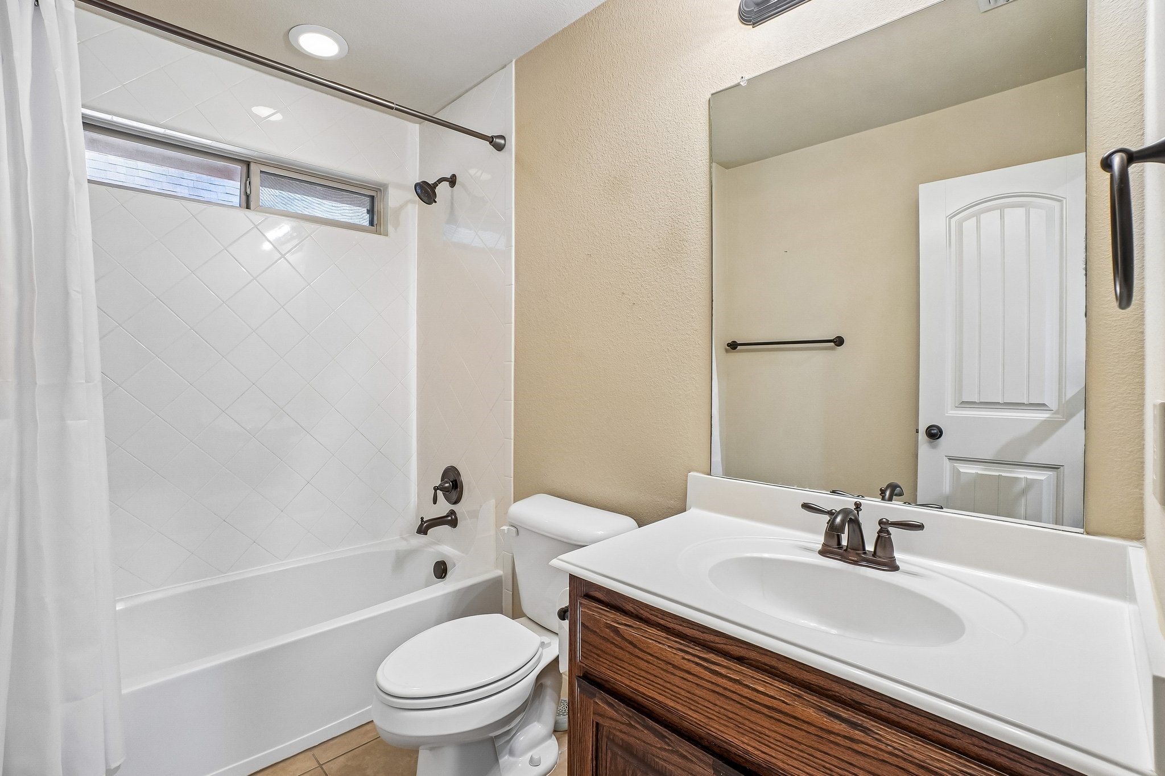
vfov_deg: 77.3
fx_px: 485
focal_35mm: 15
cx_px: 582
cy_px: 388
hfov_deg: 100.4
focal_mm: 10
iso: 400
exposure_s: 1/15
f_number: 8
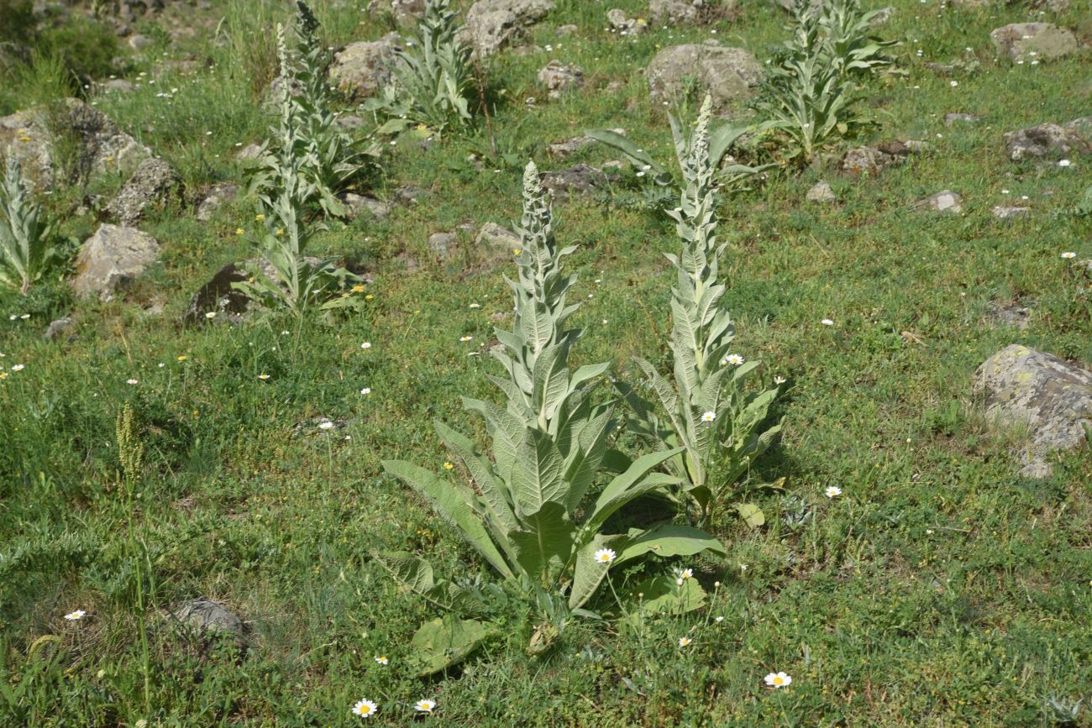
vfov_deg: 24.6
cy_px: 364
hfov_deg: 36.2
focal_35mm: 55
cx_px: 546
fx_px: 1668
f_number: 14
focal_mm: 55
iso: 125
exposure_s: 1/125
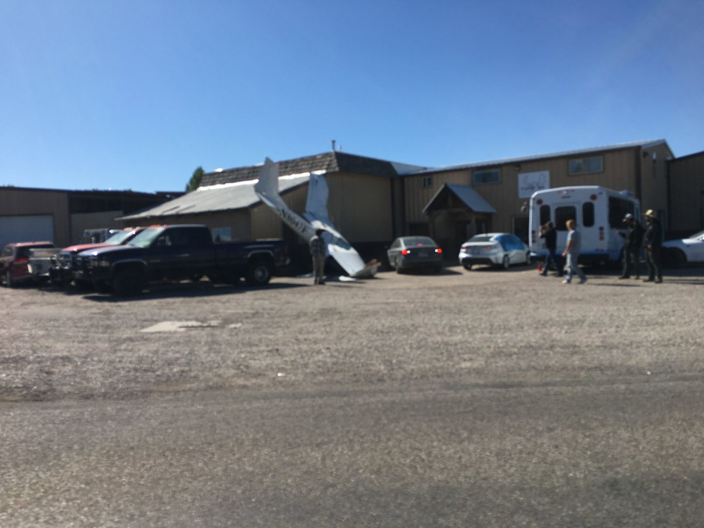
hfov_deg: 61.7
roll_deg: +2.7
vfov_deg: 48.2
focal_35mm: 29
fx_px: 590
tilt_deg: -1.3
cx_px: 352
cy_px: 264
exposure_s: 1/2262
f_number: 2.2
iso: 25
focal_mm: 4.15
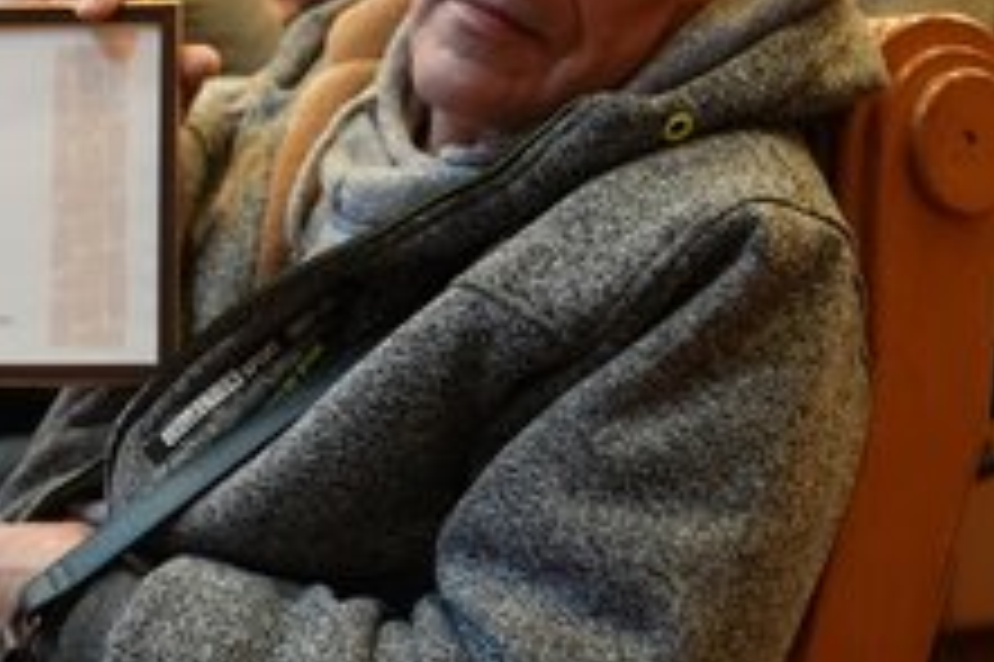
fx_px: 1600
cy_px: 227
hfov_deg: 32.8
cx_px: 99
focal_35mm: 58
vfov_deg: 23.3
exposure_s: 1/100
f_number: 2.8
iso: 12800
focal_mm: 32
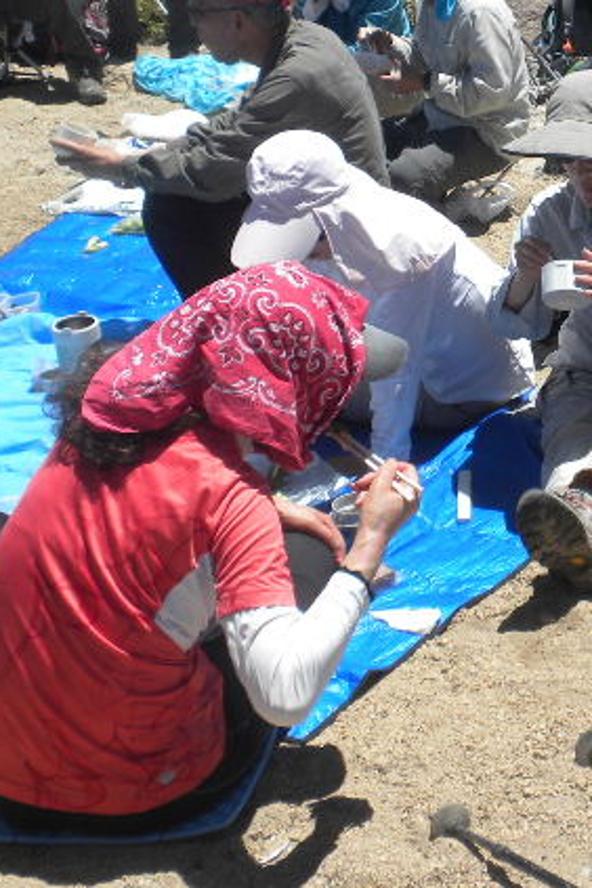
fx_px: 1751
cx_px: 638
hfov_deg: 18.5
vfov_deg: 28.2
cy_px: 276
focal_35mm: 71
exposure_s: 1/103
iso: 64
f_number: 10
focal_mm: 6.6
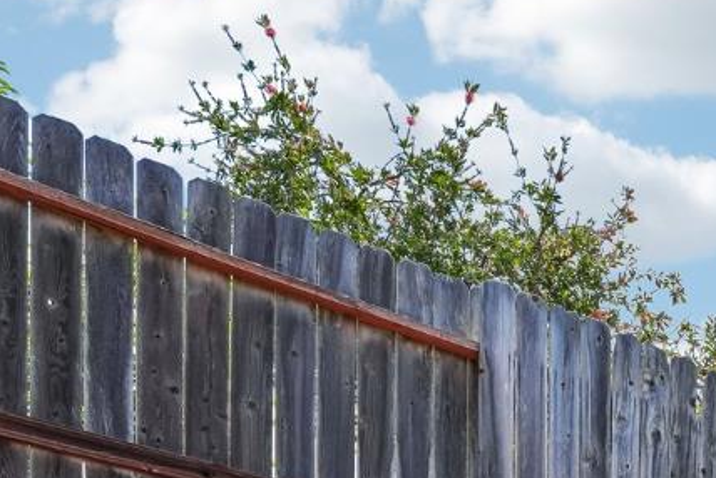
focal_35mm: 49
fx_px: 975
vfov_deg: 21.4
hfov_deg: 31.6
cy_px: 785
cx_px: 918
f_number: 8
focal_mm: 14
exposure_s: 1/1250
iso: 640
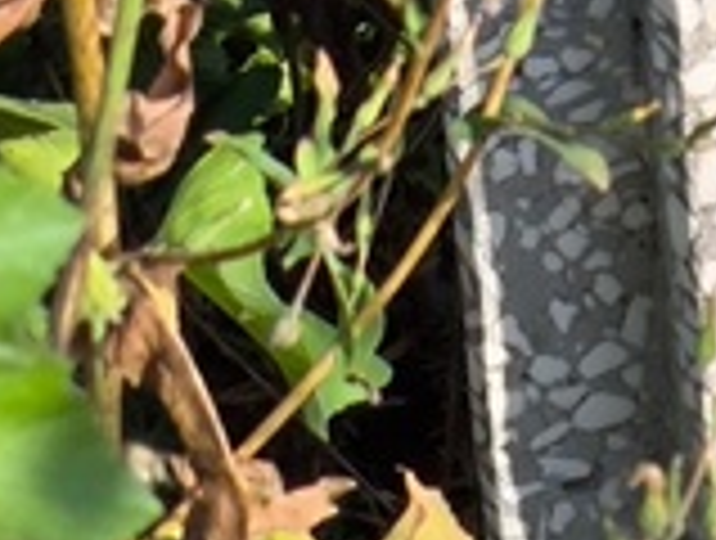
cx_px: 1425
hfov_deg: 7.6
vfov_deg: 5.9
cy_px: 180
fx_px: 5203
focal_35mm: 251
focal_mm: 4.71
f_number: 1.7
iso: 50
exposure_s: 1/983
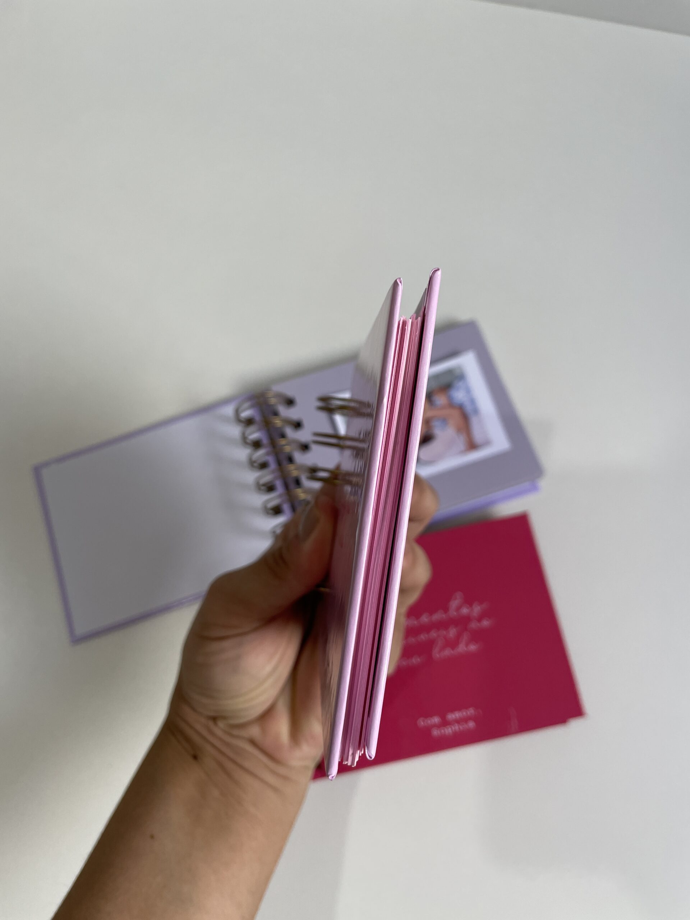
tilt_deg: -73.6
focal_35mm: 26
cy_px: 460
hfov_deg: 53.1
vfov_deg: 67.3
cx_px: 345
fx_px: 691
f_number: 1.6
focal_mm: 4.2
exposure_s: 1/120
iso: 50
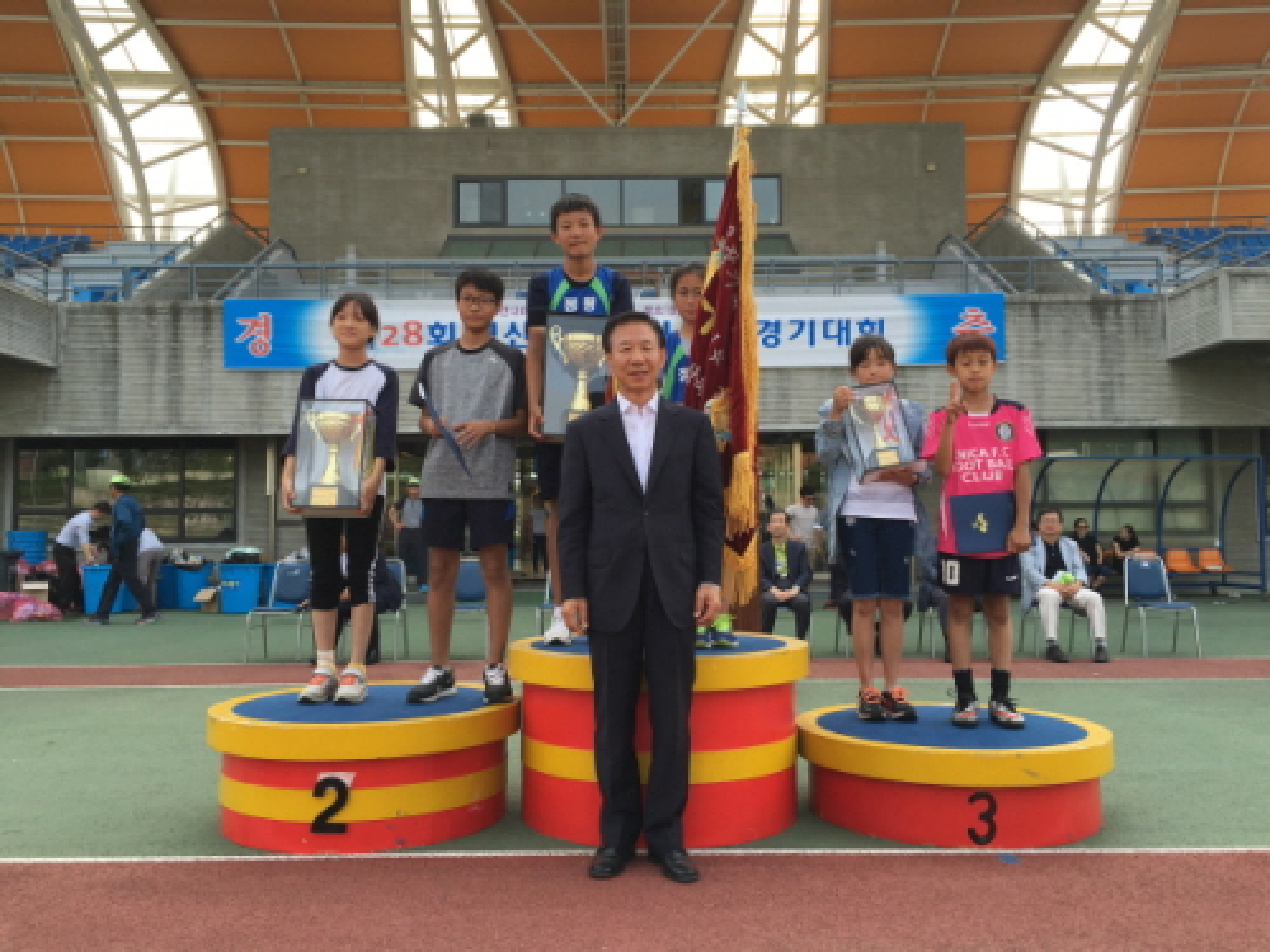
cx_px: 635
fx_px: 1064
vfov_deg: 48.2
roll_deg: +0.7
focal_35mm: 29
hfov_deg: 61.7
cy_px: 476
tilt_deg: +3.4
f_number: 2.2
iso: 25
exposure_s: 1/545
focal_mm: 4.15
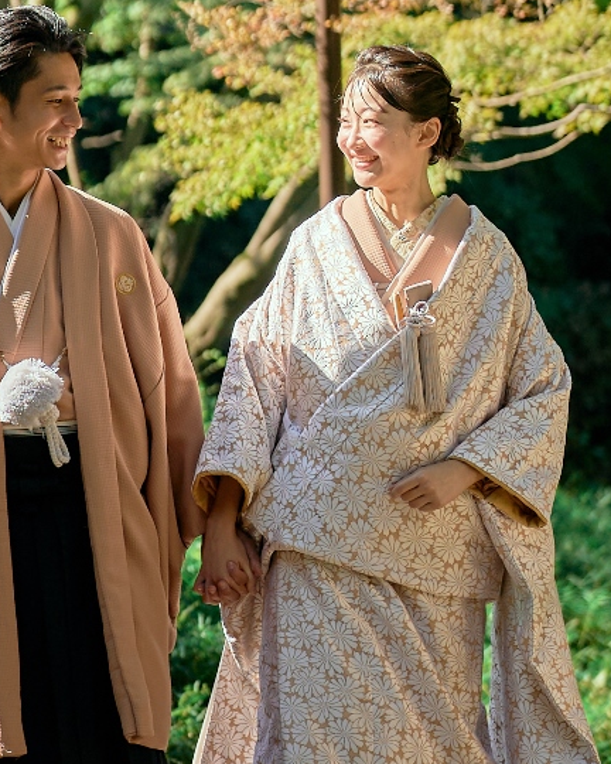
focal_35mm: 166
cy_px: 6
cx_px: 173
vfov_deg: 11.5
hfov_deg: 9.3
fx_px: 3752
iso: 80
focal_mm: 50
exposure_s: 1/5000
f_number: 1.8
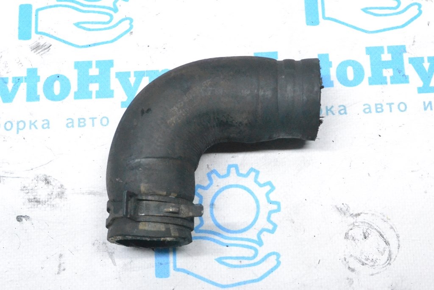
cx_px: 217
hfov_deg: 30.5
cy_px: 145
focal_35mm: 66
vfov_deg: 20.6
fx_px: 796
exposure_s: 1/160
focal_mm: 44
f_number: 9
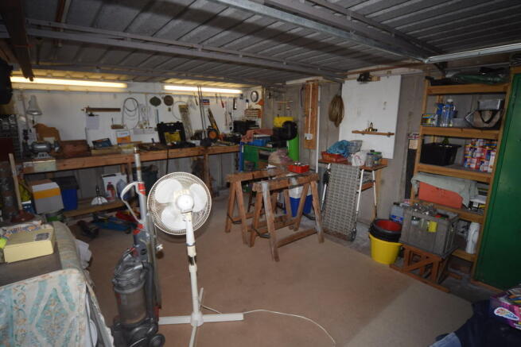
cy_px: 174
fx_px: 261
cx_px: 260
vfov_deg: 67.4
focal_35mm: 18
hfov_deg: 90.0
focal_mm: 12
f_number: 4.5
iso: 100
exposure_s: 1/60
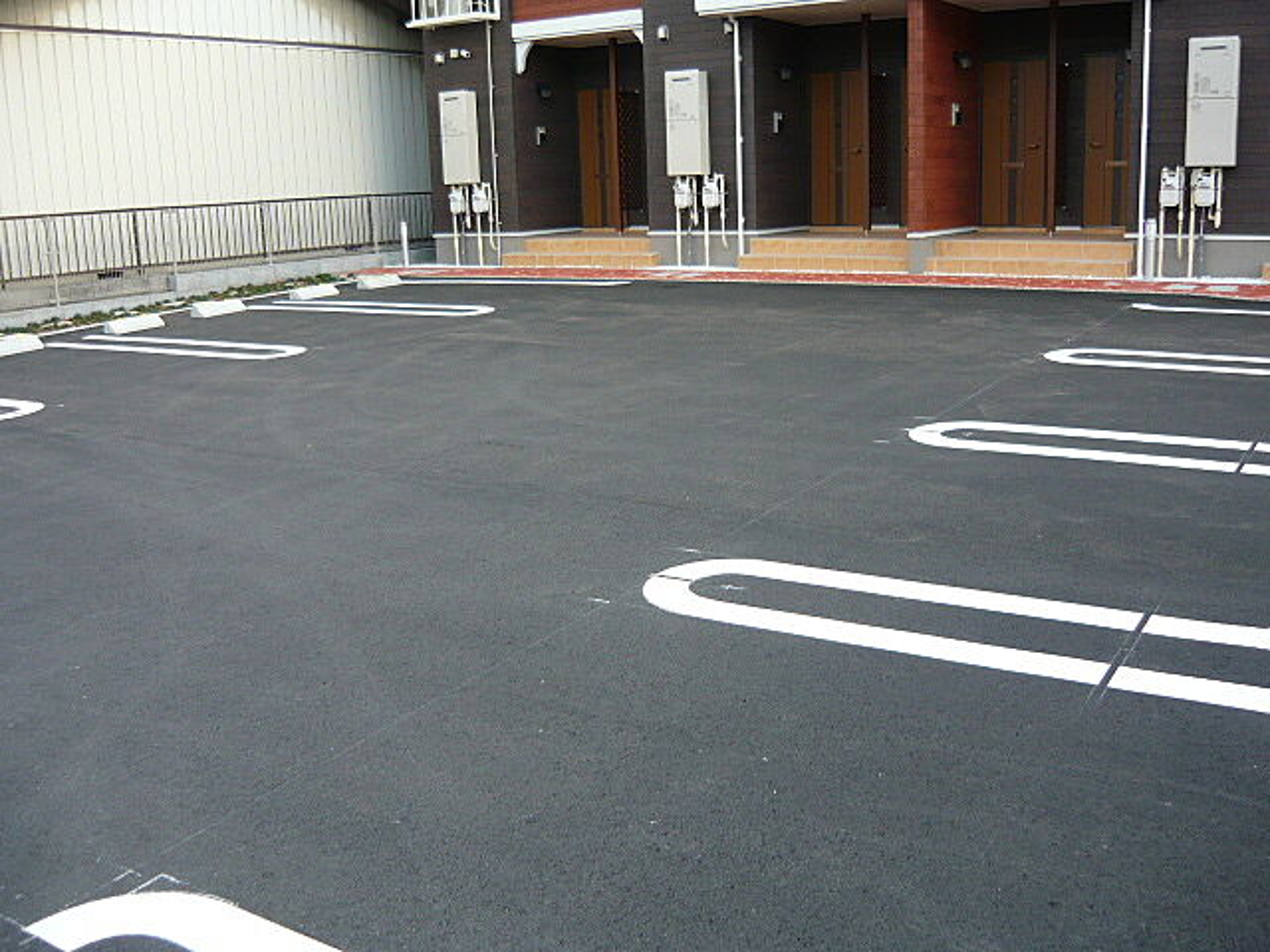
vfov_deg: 42.9
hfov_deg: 55.4
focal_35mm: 33
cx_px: 635
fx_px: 1211
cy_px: 476
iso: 100
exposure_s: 1/250
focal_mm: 5.5
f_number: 2.8
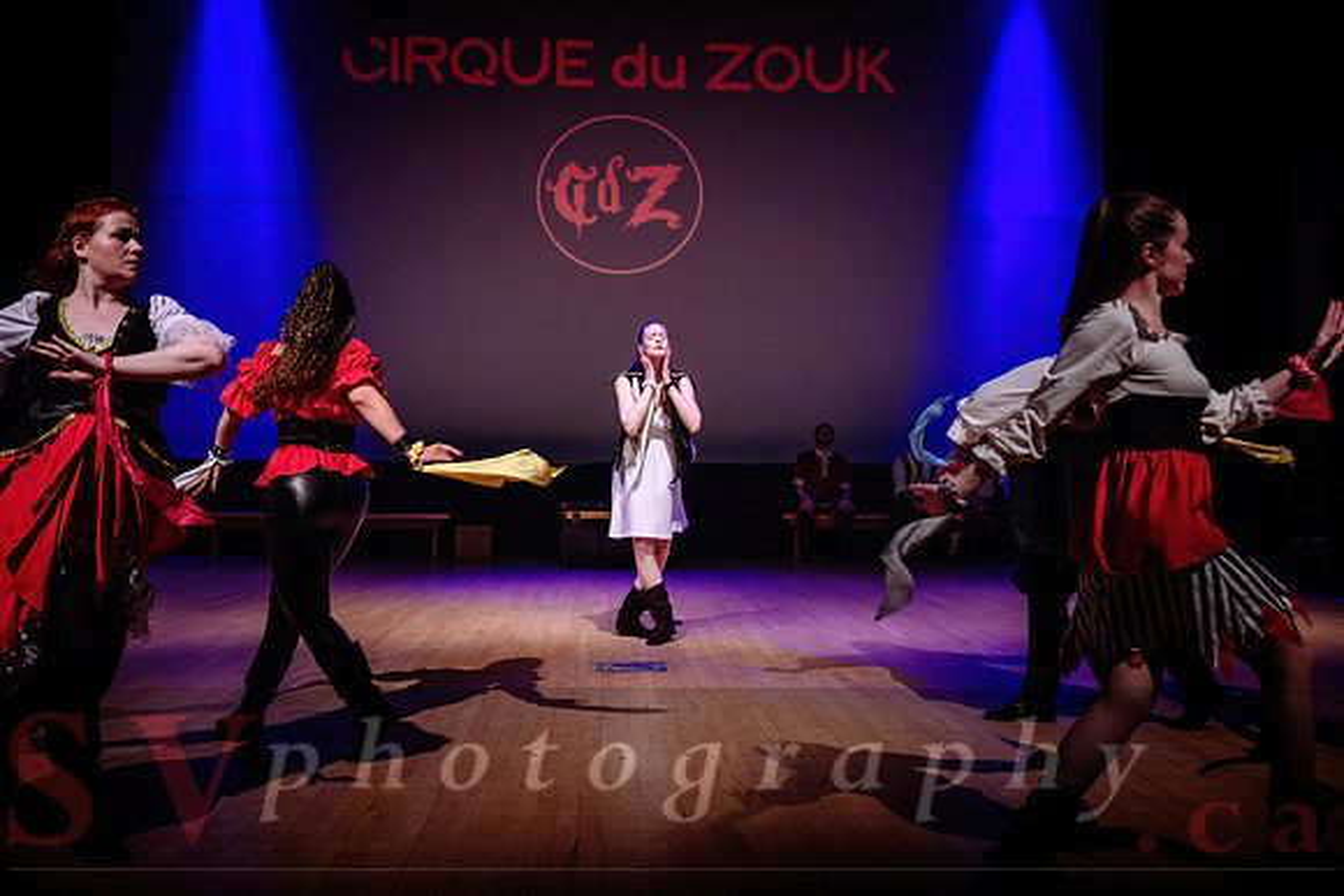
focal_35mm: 34
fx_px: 1251
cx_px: 672
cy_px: 448
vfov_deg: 39.4
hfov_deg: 56.5
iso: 1600
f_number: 2.8
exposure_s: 1/320
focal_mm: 33.5
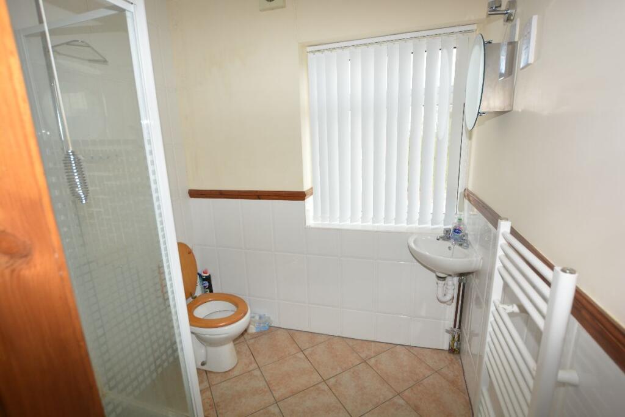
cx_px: 312
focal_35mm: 17
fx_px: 300
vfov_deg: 69.7
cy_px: 208
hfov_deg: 92.4
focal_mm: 11.5
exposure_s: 1/80
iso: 200
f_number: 4.5
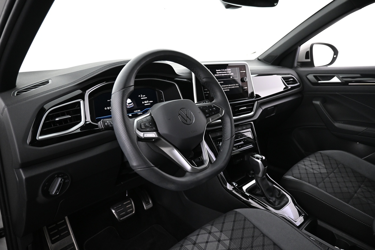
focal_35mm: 24
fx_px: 250
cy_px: 125
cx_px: 188
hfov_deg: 73.7
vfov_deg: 53.1
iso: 1600
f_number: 3.5
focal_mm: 16
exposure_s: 1/20
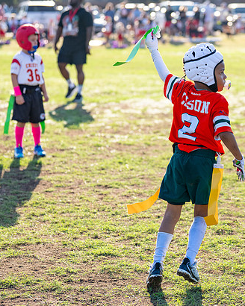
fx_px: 1097
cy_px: 143
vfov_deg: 15.9
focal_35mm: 121
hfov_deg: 12.7
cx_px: 191
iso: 250
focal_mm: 70
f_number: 2.8
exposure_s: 1/2000
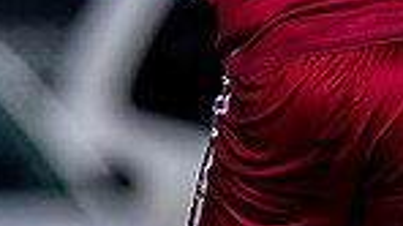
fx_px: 42403
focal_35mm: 3971
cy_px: 193
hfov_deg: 0.5
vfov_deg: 0.3
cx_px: 422
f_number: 4
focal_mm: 500
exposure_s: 1/2500
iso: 100
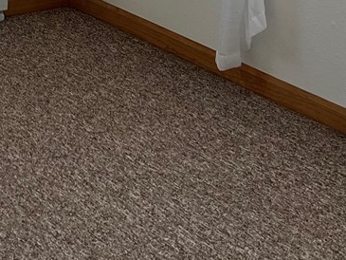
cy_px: -279
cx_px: 49
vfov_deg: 11.5
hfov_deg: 17.1
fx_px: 1140
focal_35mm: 114
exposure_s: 1/621
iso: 50
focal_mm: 5.7
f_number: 1.5
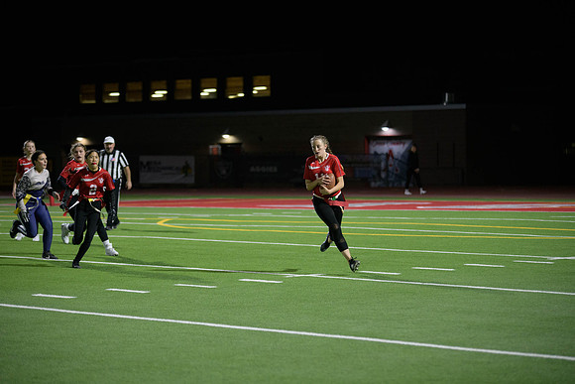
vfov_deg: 11.4
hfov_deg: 17.1
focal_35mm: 120
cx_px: 288
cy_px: 192
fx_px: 1917
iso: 2800
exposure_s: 1/640
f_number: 2.8
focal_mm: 120
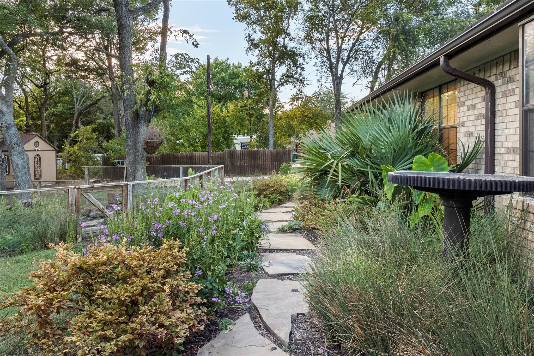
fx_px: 356
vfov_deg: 53.1
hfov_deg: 73.7
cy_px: 178
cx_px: 267
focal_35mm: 24
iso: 1600
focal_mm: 16
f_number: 11
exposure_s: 1/20
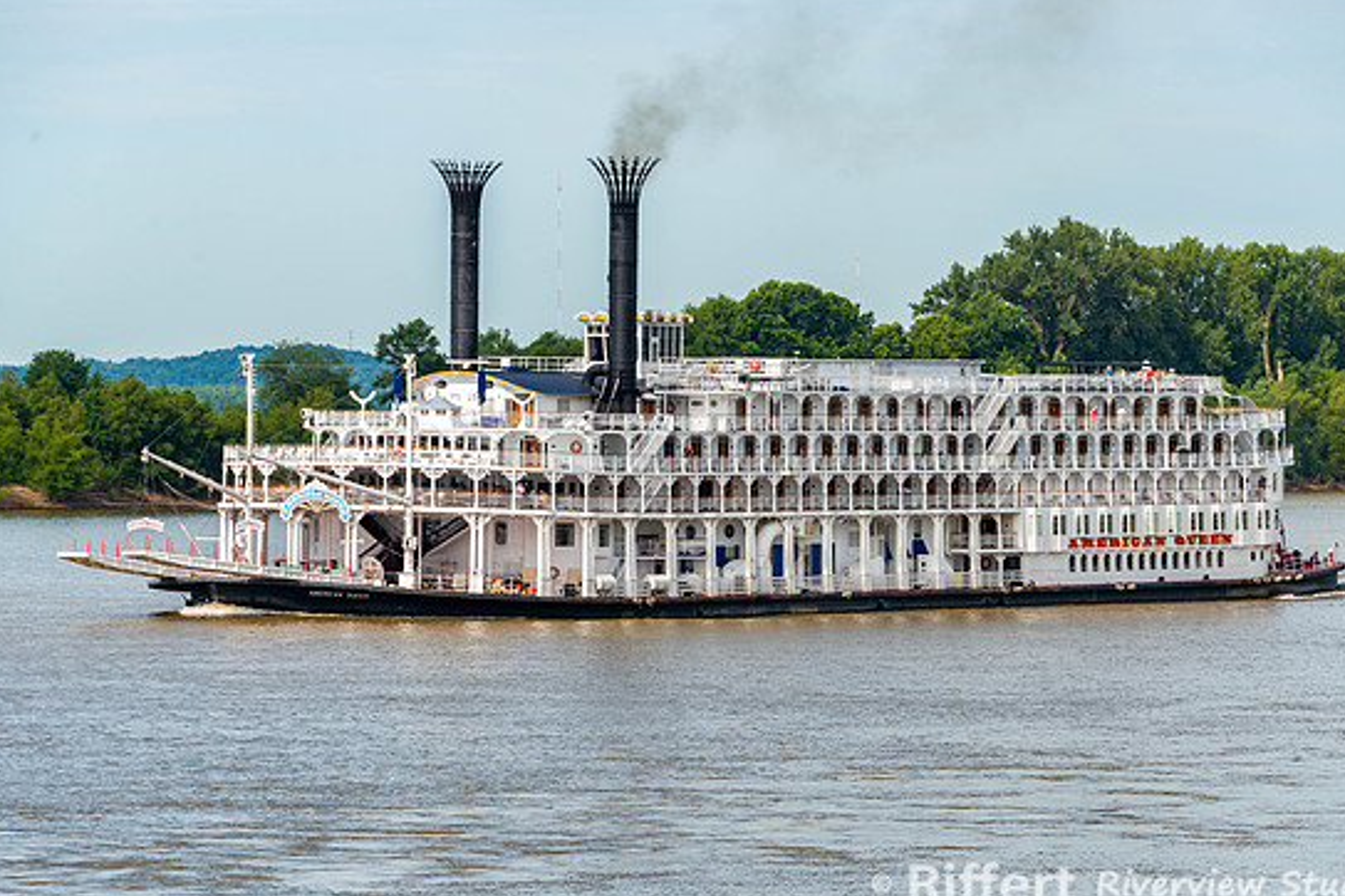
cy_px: 464
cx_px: 707
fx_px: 8069
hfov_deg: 9.5
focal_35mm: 216
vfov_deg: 6.4
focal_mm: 190
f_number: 8
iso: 100
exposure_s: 1/160
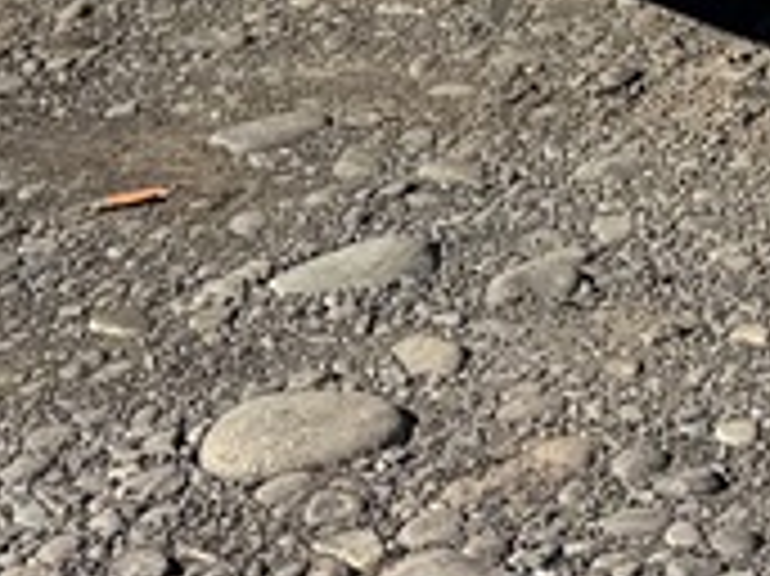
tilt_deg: +0.0
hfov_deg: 9.5
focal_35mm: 192
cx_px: 1596
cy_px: -1310
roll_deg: +0.2
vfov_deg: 6.8
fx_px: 4268
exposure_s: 1/4950
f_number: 1.78
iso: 80
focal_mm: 6.76
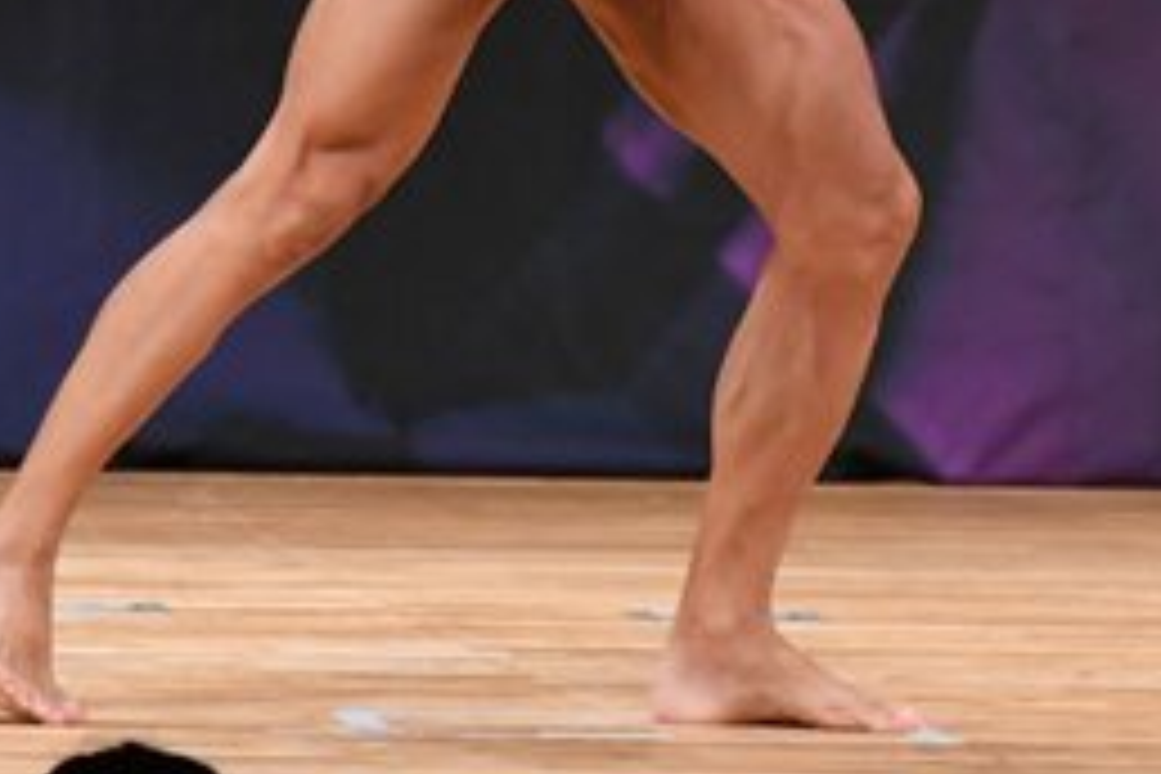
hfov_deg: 2.4
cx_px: 763
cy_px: -148
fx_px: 27604
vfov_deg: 1.6
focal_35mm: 856
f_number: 5.6
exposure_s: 1/400
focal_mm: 190
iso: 3200
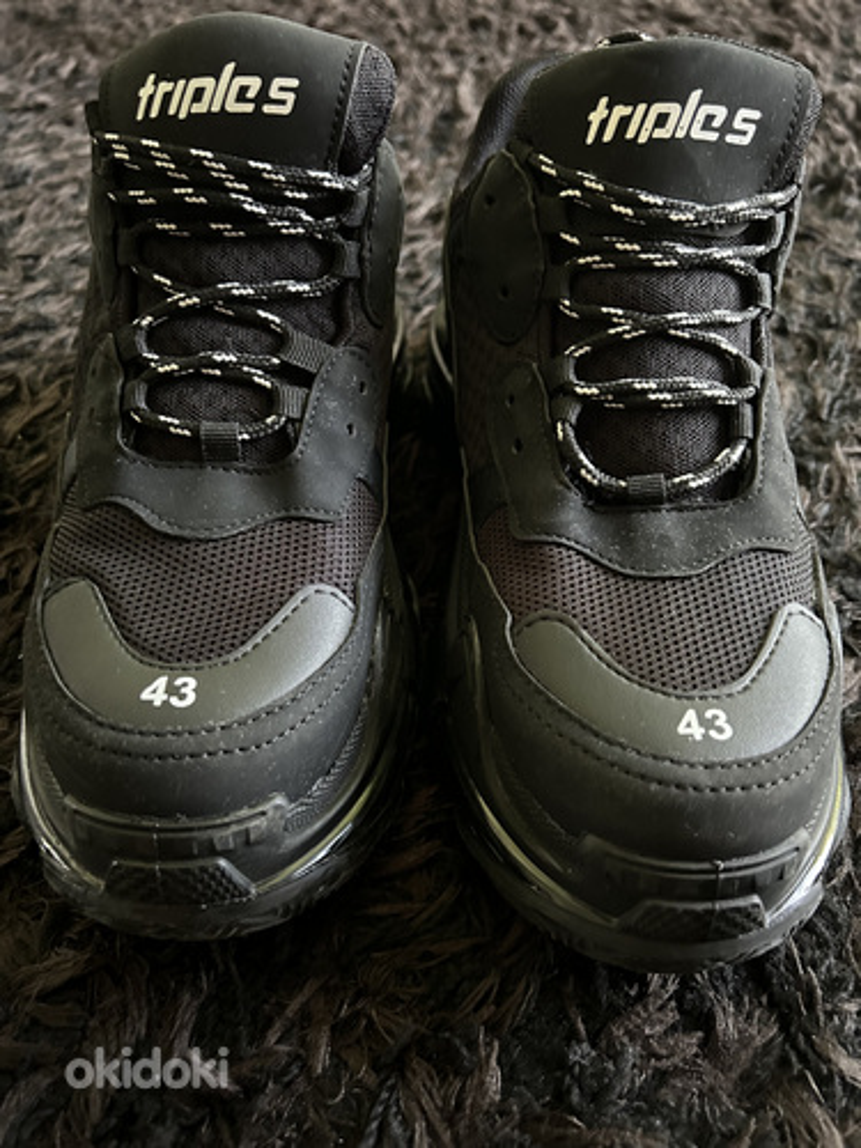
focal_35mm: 26
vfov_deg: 67.3
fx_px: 862
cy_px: 574
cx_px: 430
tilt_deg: -45.4
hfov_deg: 53.1
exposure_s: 1/29
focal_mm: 5.7
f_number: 1.5
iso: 1000
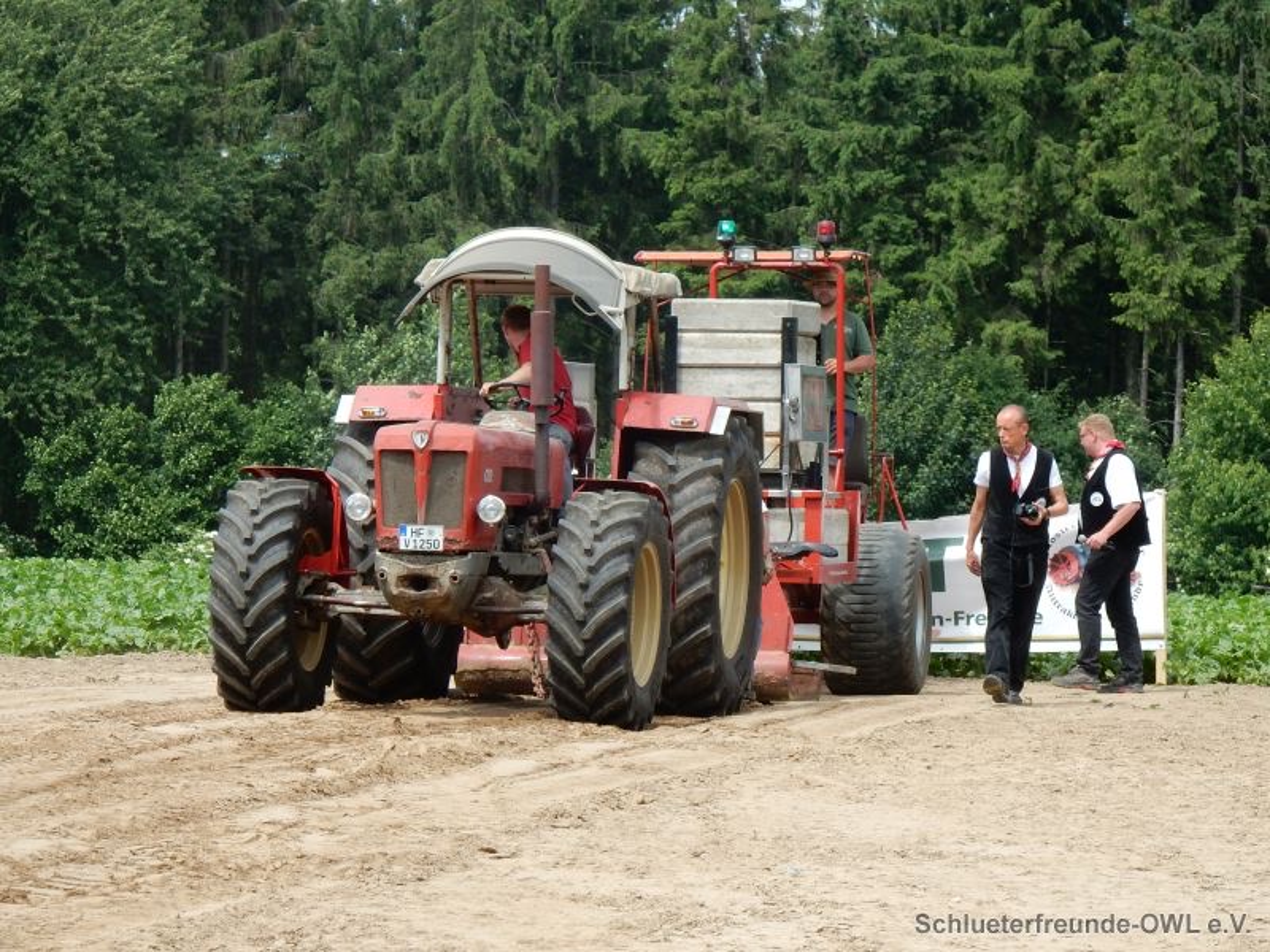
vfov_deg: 6.5
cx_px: 635
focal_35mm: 229
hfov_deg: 8.6
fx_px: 8402
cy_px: 476
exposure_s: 1/320
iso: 125
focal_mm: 40.9
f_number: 6.3
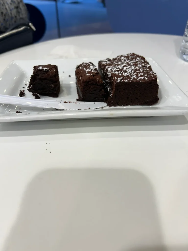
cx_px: 94
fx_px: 188
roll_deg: +2.2
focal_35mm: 26
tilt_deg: -36.3
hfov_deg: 53.1
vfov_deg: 67.3
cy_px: 126
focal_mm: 5.7
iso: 32
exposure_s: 1/120
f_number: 1.5
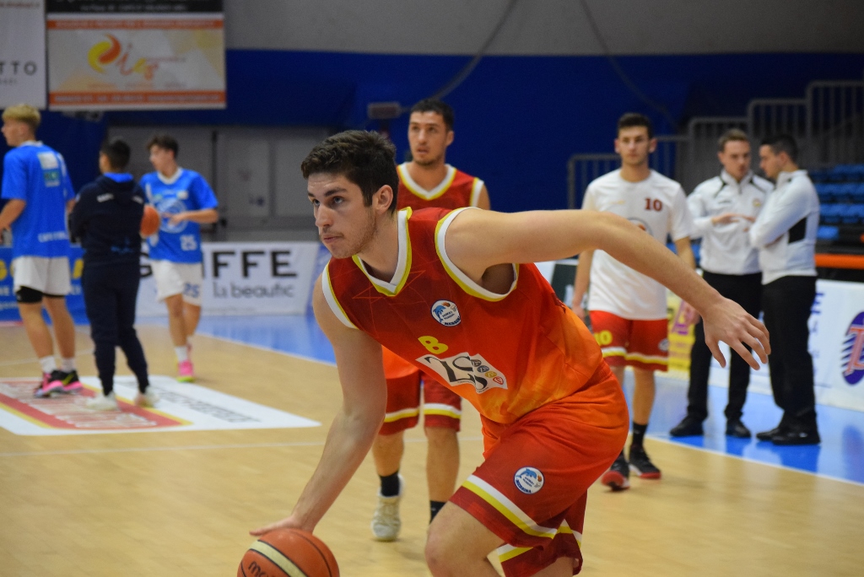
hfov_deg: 16.6
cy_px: 288
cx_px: 432
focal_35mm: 123
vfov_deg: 11.2
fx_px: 2954
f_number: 4.2
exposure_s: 1/400
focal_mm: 82
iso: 3200
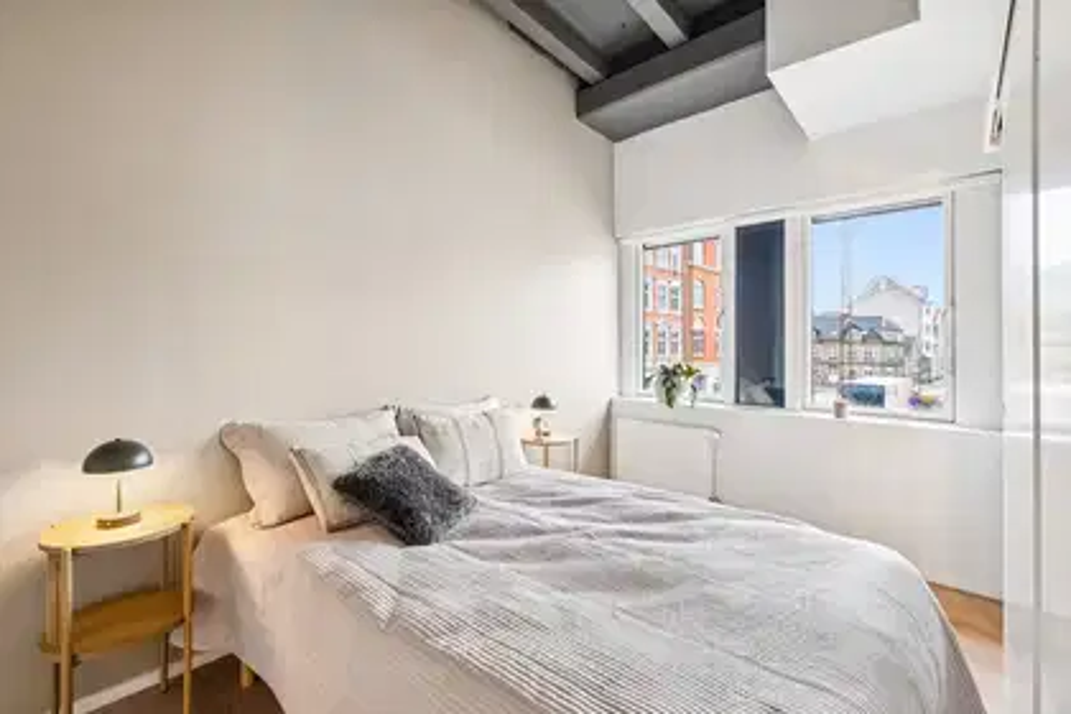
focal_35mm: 15
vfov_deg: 77.3
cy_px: 357
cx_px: 536
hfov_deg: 100.4
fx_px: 446
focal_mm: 10
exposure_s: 1/1.25
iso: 800
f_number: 8
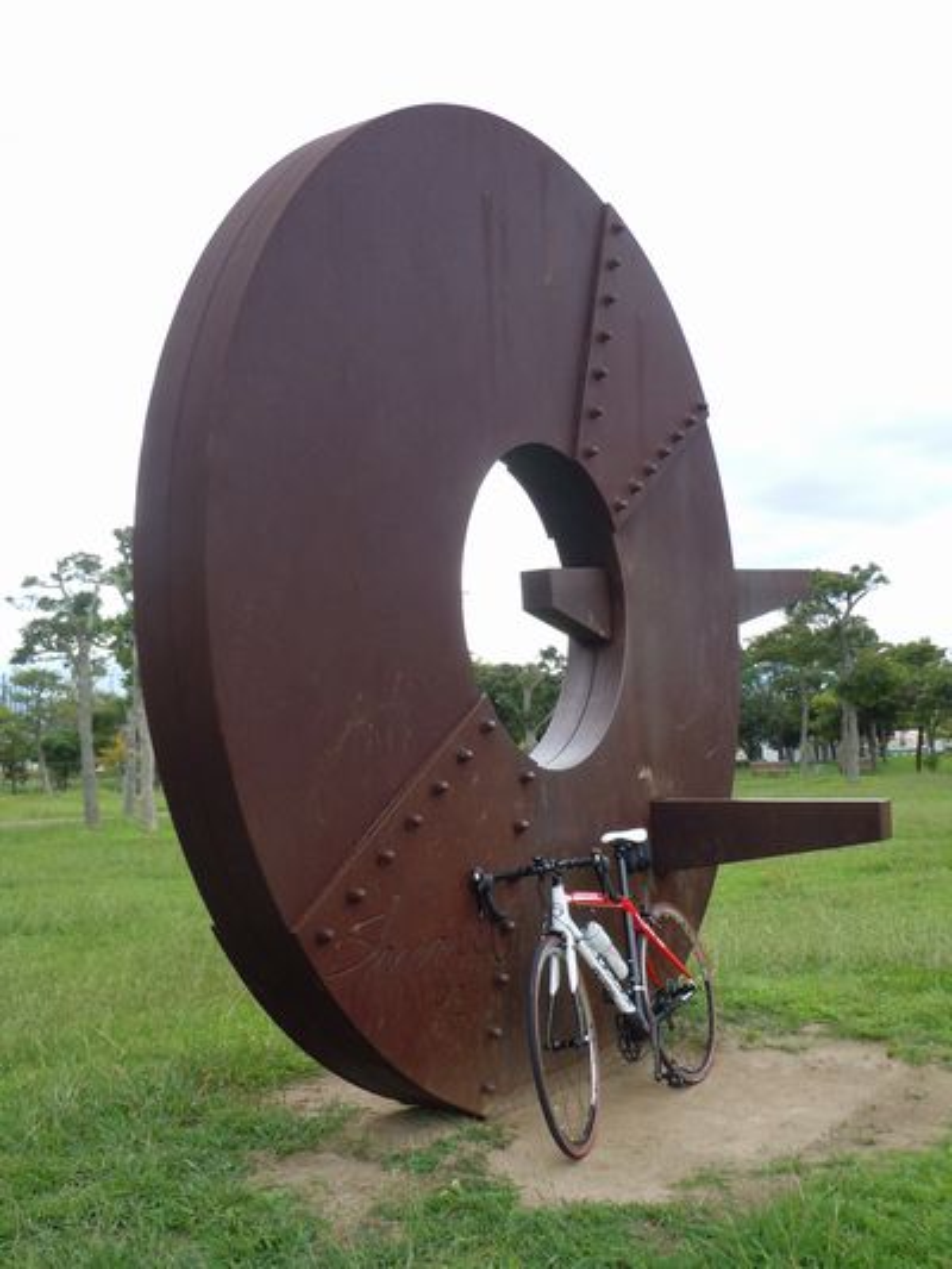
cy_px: 634
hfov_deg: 36.8
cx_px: 476
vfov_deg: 47.9
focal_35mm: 39
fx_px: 1430
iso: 100
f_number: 4.3
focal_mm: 6.9
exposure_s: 1/200
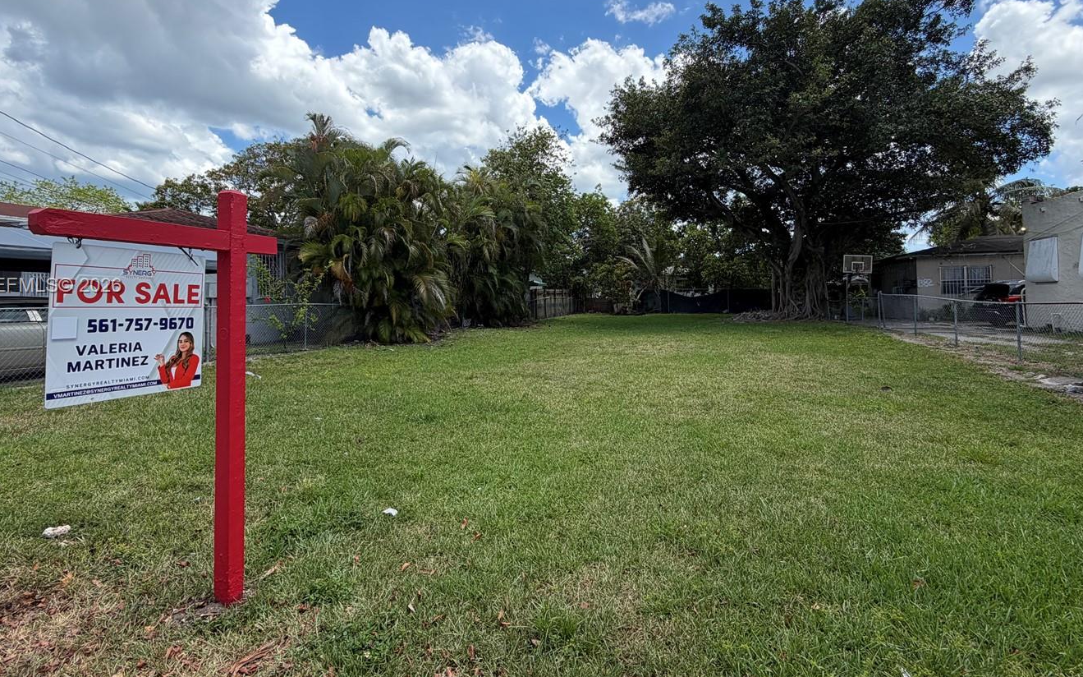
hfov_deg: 91.1
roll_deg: +1.6
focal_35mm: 18
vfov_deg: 64.6
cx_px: 523
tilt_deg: +2.2
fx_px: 531
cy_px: 287
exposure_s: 1/789
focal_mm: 2.22
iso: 25
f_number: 2.2
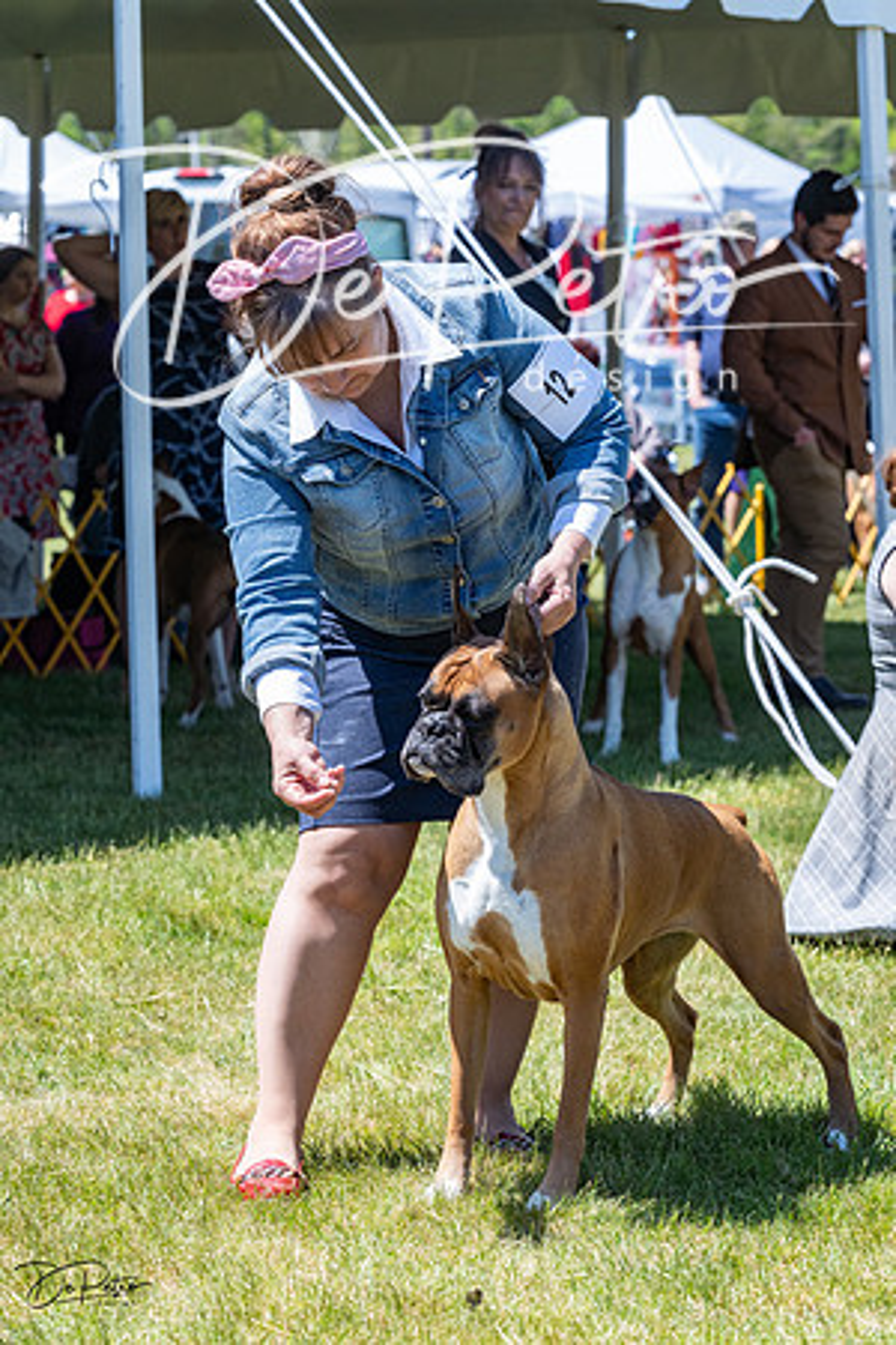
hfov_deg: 13.6
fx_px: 3770
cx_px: 448
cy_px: 672
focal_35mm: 101
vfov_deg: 20.2
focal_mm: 101
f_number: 7.1
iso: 1000
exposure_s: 1/1600
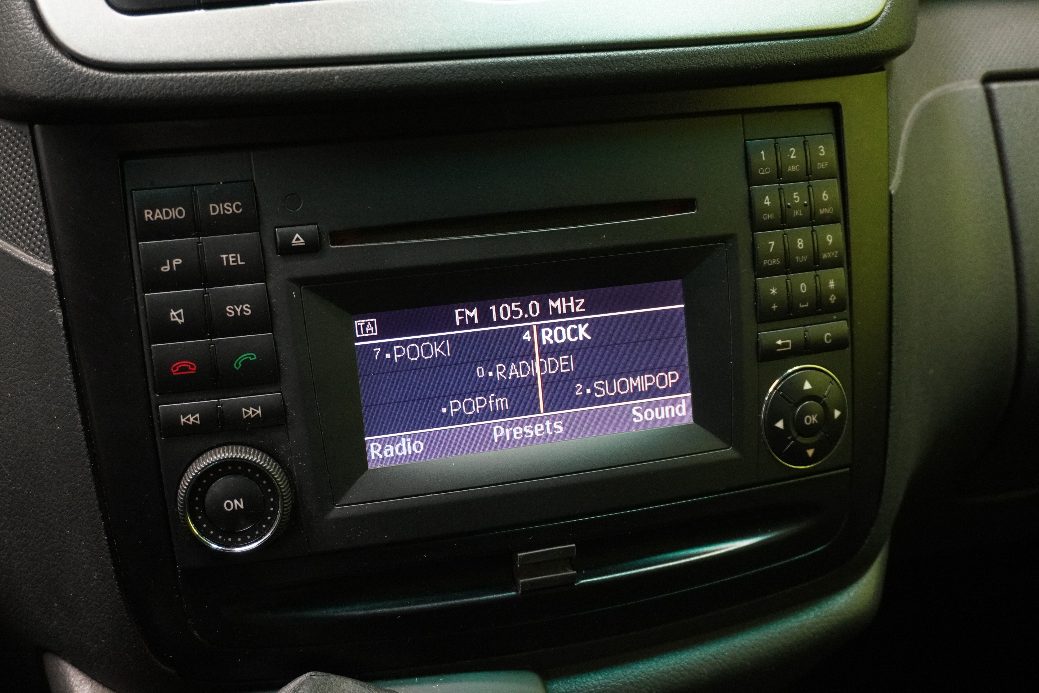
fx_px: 1255
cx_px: 520
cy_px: 346
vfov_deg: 30.8
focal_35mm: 44
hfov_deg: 45.0
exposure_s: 1/50
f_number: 4.5
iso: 2500
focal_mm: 29
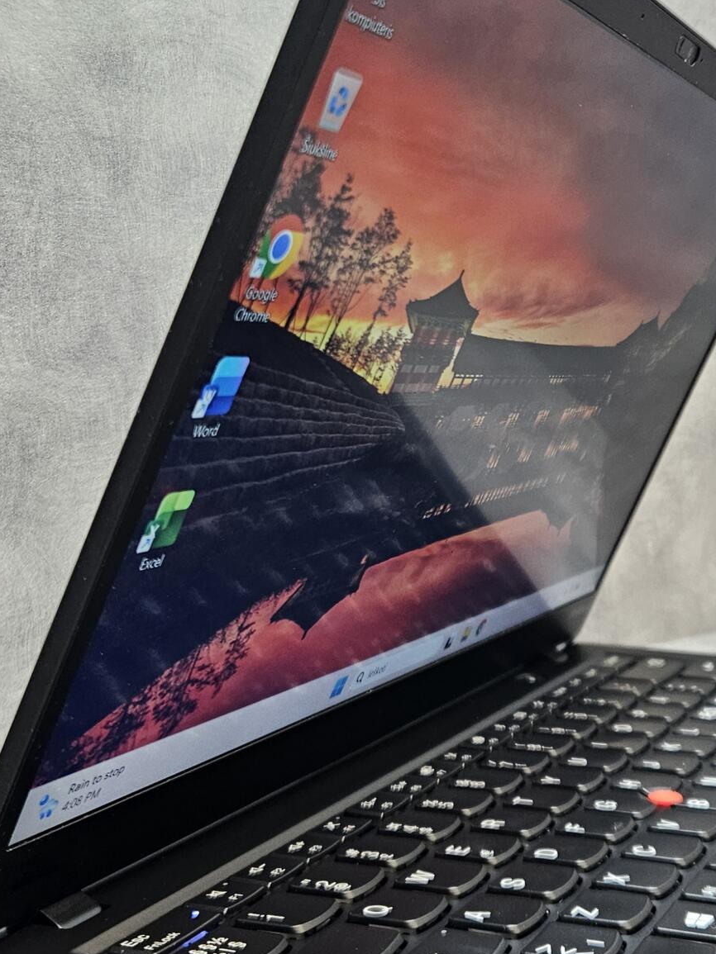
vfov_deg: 37.5
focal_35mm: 51
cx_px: 564
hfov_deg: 28.0
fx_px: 1407
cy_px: 455
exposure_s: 1/100
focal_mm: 5.4
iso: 400
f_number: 1.8
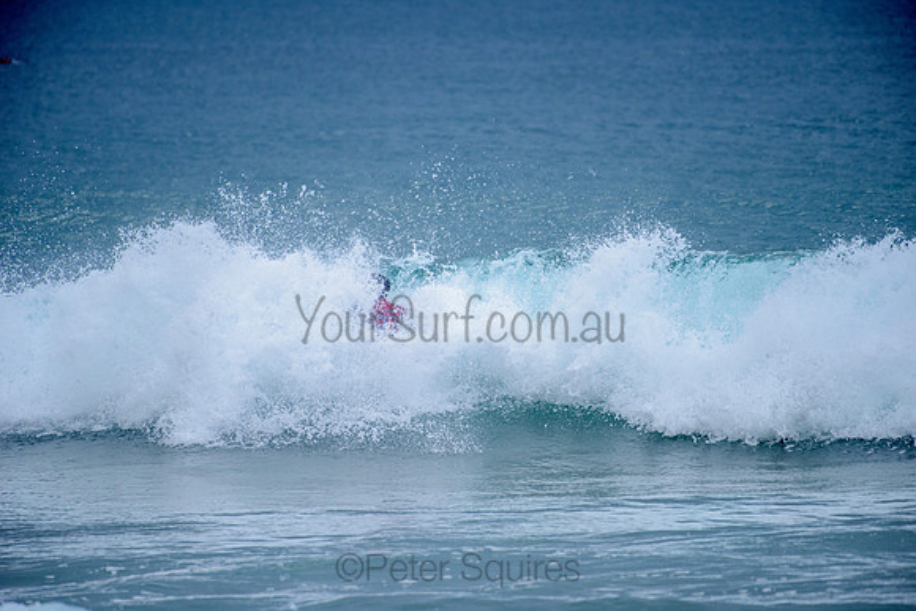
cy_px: 306
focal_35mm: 500
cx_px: 458
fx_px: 12725
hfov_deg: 4.1
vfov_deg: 2.8
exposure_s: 1/2000
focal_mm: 500
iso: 280
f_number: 5.6
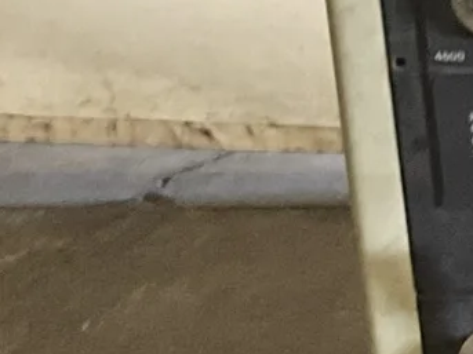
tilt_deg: -22.1
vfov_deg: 8.8
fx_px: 2308
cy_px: 174
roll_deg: -1.5
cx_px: 1180
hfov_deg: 10.0
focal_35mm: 169
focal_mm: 3
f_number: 1.8
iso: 160
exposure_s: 1/60
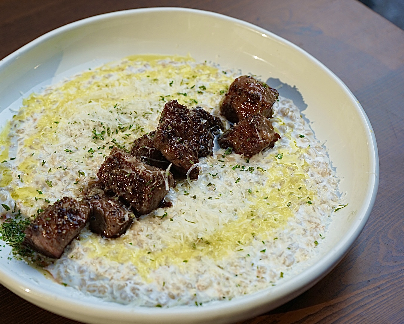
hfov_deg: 30.4
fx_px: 741
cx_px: 164
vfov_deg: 24.6
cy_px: 162
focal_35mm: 62
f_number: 6.3
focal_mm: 55
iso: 100
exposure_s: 1/100
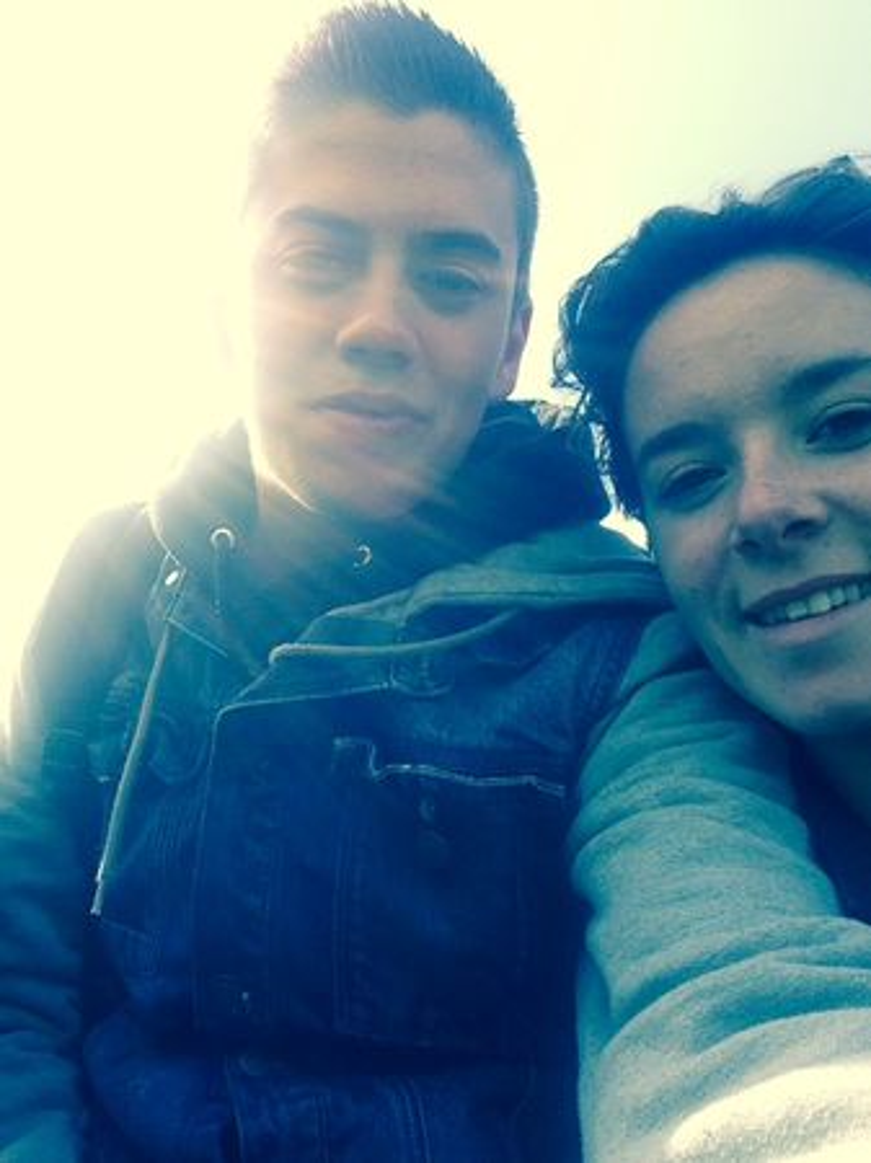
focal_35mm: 35
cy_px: 582
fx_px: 1175
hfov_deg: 40.7
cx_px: 436
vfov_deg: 52.7
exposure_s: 1/412
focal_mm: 2.18
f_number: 2.4
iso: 32
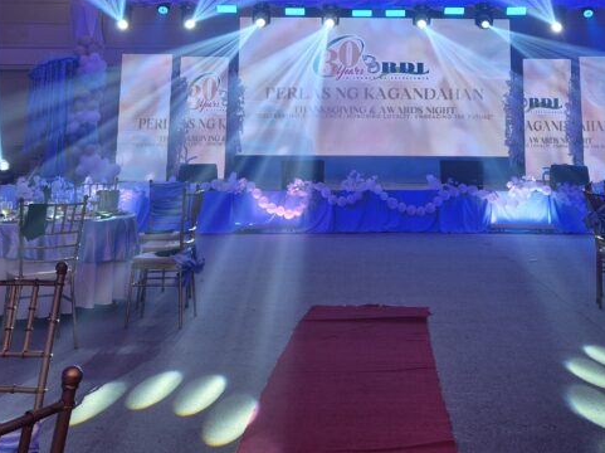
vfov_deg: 27.9
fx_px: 856
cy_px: 0
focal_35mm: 49
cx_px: 356
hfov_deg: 38.8
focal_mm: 5.4
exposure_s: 1/54
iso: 40
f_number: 1.8
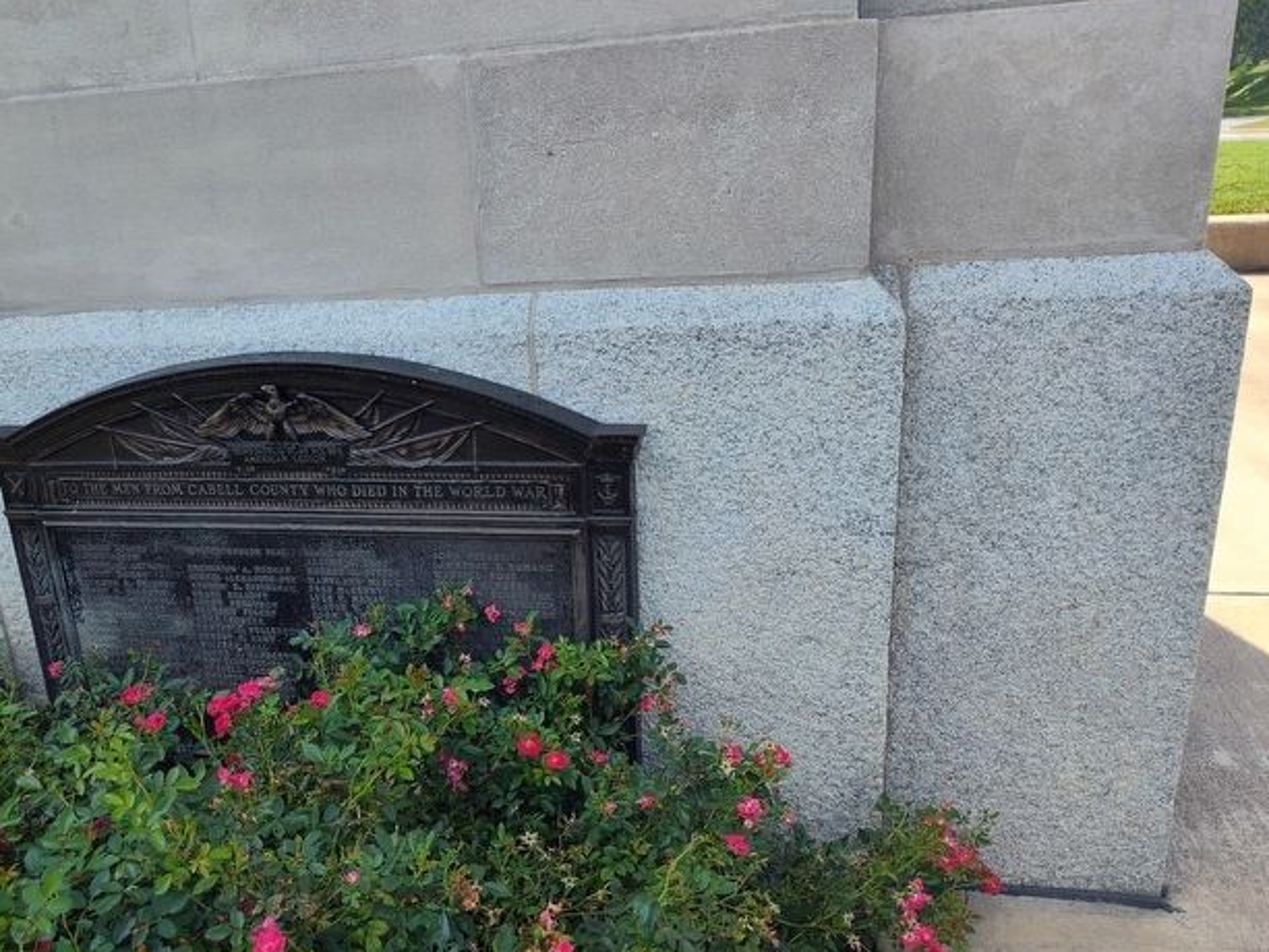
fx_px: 1100
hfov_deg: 59.3
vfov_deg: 46.7
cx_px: 493
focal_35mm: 30
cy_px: 536
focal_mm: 5.56
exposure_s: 1/742
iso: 100
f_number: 1.8
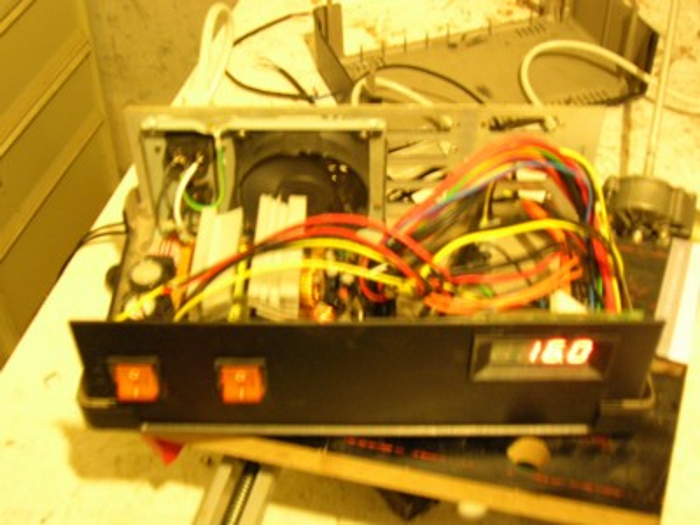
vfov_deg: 31.5
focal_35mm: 46
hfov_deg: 41.2
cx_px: 350
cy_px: 262
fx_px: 930
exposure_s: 1/1.1
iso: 200
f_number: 3.2
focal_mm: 7.7
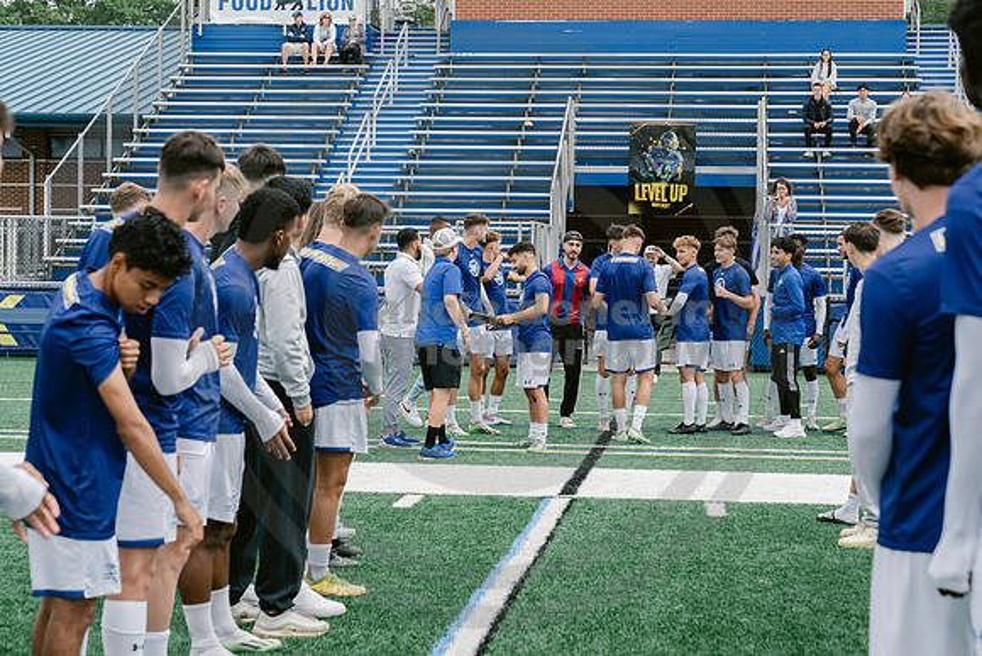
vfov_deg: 19.5
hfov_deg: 28.8
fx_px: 1910
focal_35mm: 70
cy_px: 328
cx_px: 491
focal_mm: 70
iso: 400
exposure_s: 1/500
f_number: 5.6
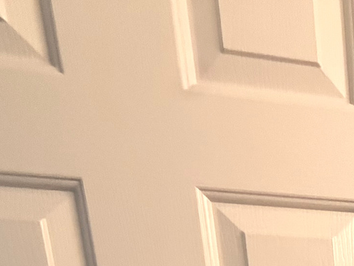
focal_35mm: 55
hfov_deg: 26.7
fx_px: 563
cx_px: 510
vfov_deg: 18.4
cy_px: 520
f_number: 2.2
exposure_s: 1/60
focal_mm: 2.22
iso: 640
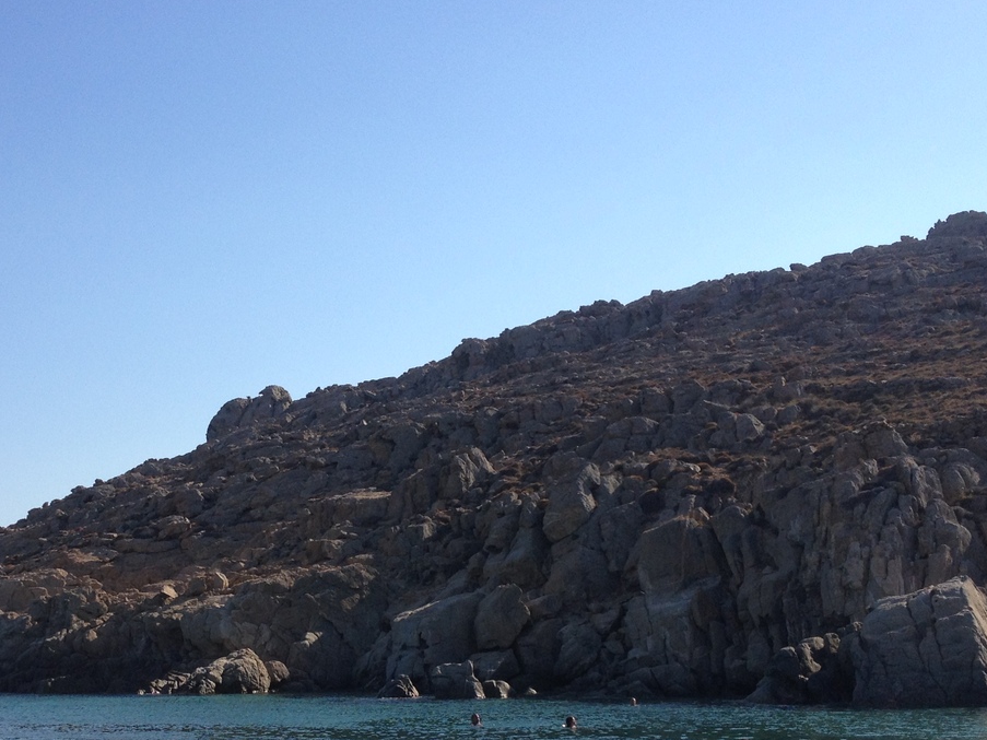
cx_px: 350
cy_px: 596
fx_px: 1768
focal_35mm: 62
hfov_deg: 31.0
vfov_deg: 23.3
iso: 50
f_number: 2.4
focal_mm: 4.28
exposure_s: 1/1842
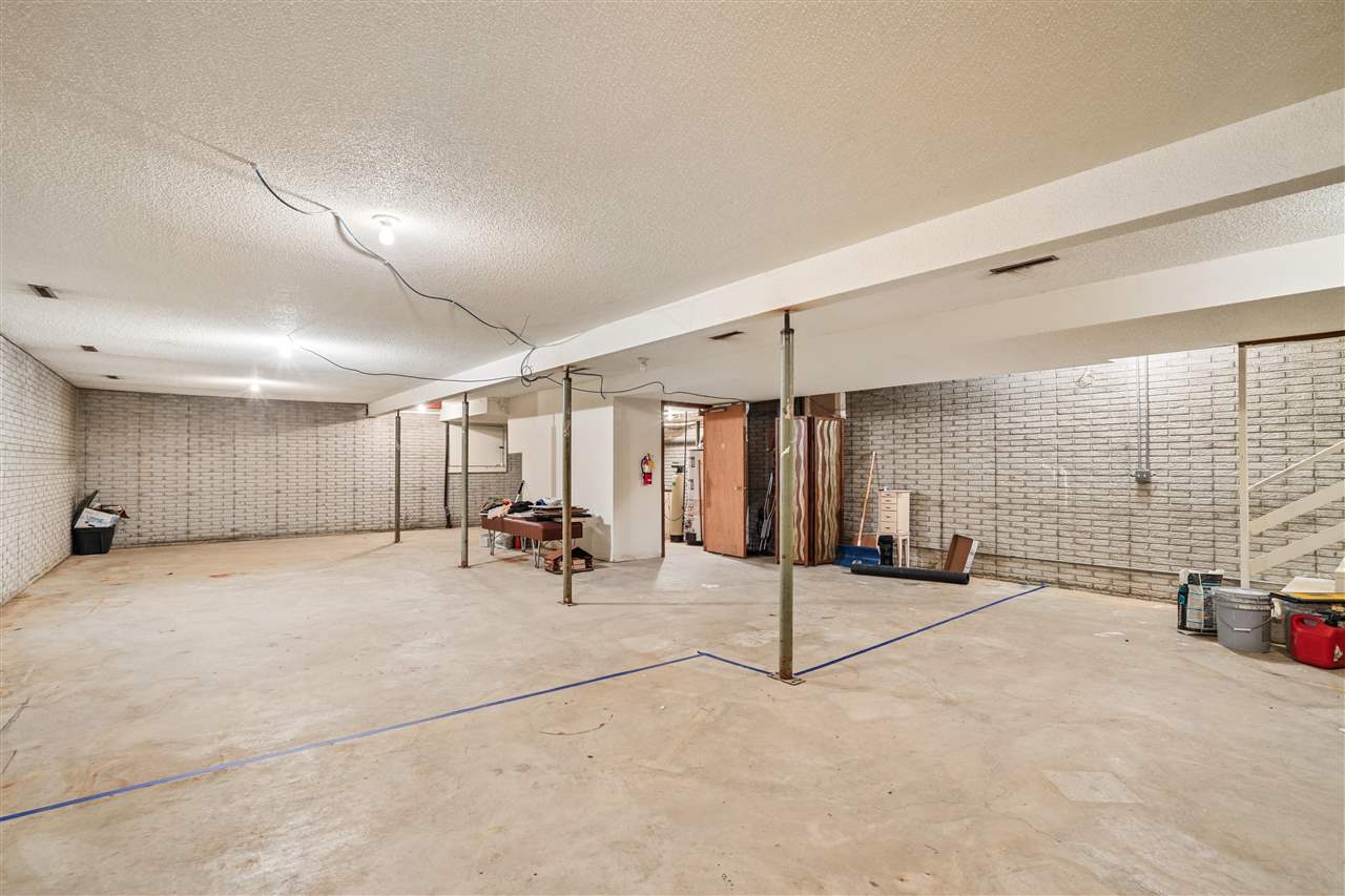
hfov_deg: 96.7
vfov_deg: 73.7
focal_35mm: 16
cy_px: 448
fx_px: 598
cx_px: 672
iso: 640
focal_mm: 16
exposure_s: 1/2.5
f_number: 9
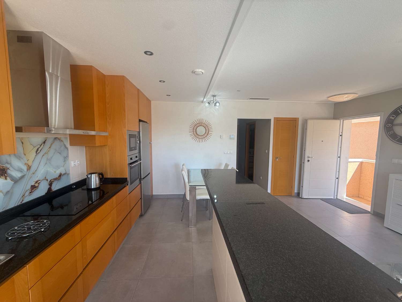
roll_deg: -1.0
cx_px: 201
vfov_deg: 85.7
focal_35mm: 14
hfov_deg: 102.1
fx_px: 163
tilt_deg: -4.7
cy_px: 151
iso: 50
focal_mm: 2.22
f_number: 2.2
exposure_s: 1/139
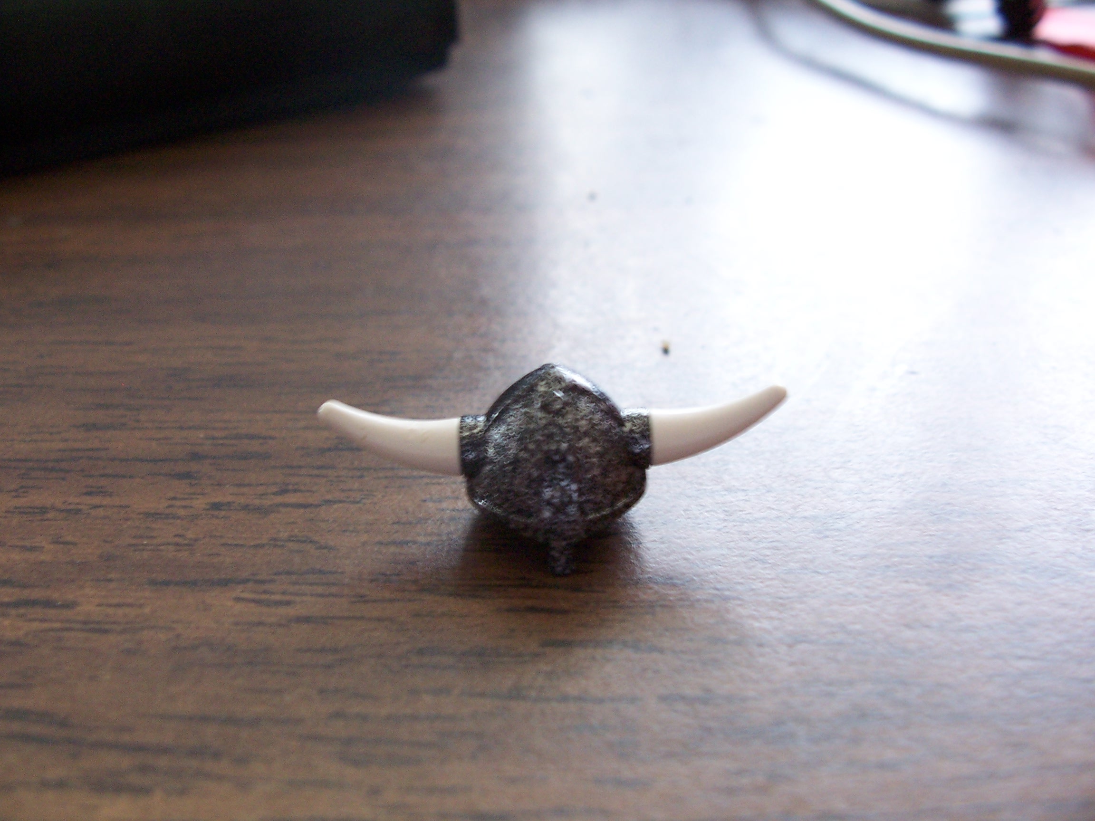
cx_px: 548
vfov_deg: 40.7
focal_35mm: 35
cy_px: 410
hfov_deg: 52.6
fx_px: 1107
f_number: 2.8
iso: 140
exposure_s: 1/20
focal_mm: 6
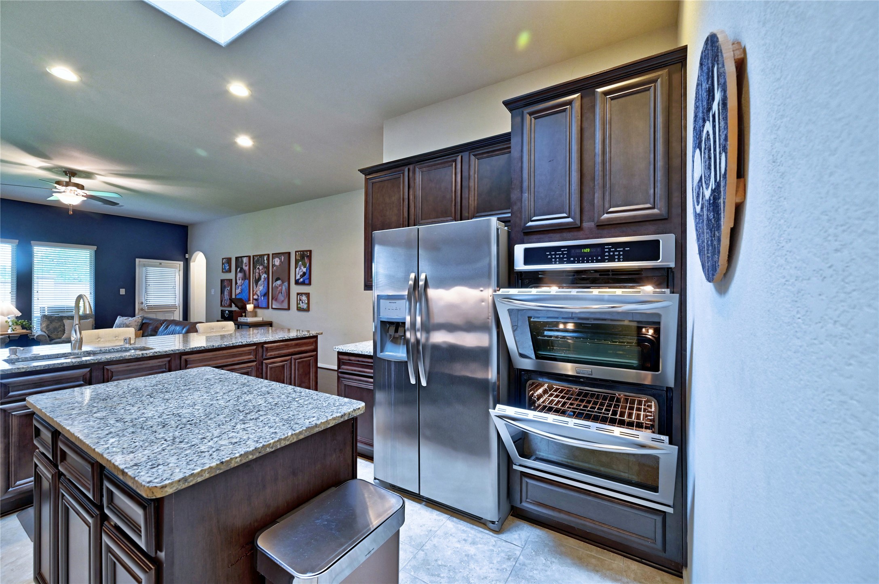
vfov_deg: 81.1
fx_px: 342
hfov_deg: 104.3
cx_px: 440
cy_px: 292
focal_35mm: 14
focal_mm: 14
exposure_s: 1/3.33
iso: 400
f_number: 8
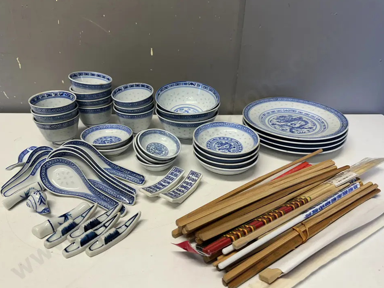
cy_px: 151
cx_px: 180
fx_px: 288
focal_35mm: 26
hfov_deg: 67.2
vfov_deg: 53.1
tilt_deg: -29.9
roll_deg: -0.2
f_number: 1.78
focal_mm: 6.86
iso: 100
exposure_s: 1/100
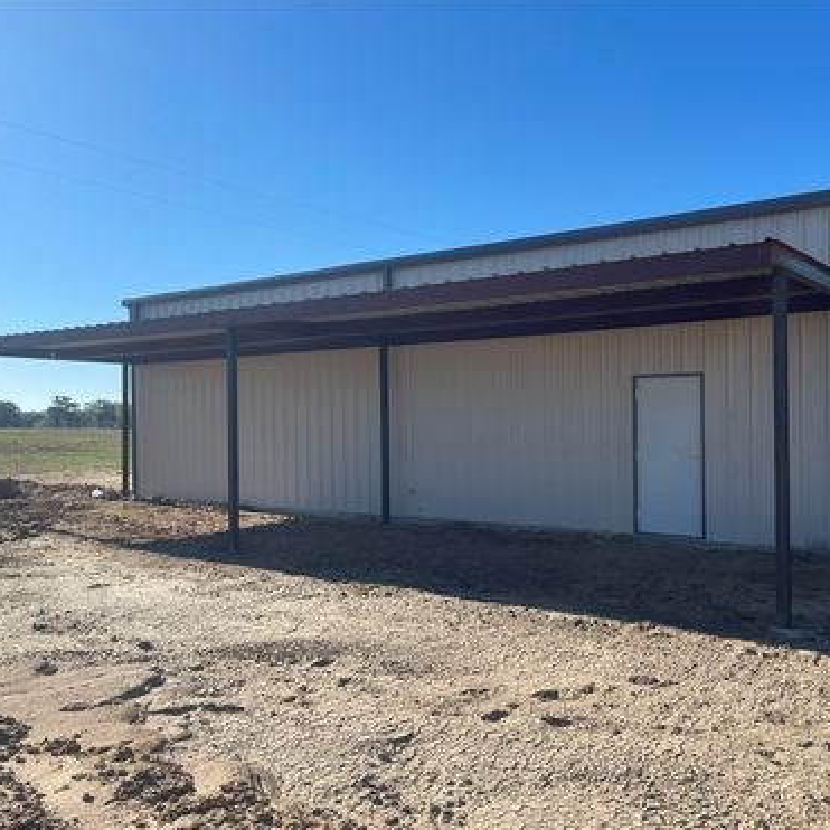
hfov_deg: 52.3
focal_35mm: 31
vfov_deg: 52.5
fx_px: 841
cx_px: 477
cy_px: 415
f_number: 1.6
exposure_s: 1/3003
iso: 32
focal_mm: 5.1
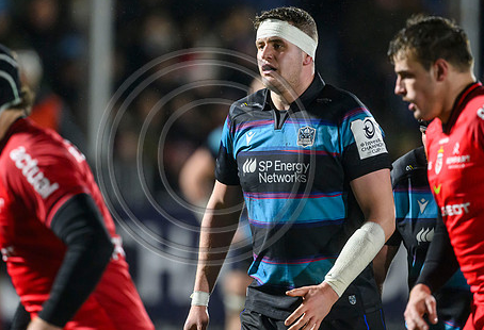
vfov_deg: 2.4
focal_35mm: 581
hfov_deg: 3.5
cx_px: 246
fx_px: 7869
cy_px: 137
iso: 5000
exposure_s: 1/1600
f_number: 3.2
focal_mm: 400
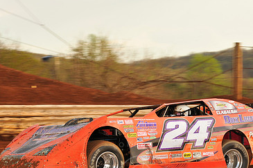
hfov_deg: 14.1
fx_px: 1026
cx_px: 129
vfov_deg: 9.4
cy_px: 120
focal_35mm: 146
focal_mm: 92
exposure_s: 1/250
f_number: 8
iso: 640
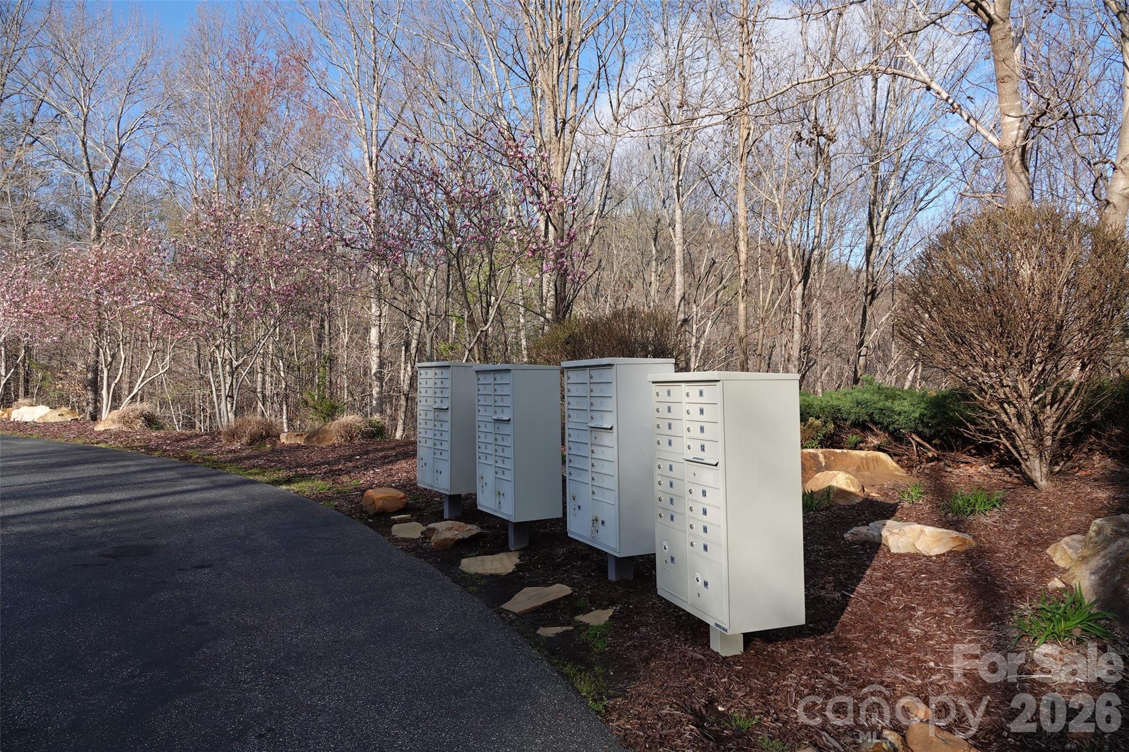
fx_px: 753
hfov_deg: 73.7
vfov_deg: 53.1
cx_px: 564
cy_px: 376
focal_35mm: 24
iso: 100
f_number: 4
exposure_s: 1/500
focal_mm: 8.8
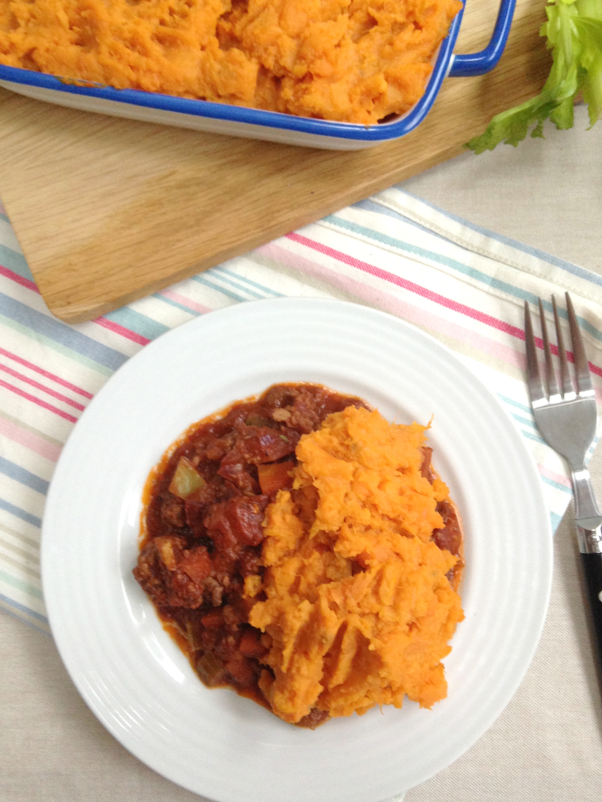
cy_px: 397
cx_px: 305
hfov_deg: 41.8
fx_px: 788
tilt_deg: -82.6
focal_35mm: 34
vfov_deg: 54.0
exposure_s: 1/20
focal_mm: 4.12
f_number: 2.4
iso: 160
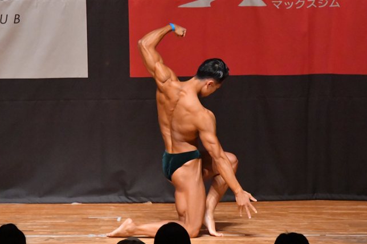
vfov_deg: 4.0
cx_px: 185
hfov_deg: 6.0
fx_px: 3496
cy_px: 110
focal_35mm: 343
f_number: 5.6
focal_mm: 190
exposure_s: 1/400
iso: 12800
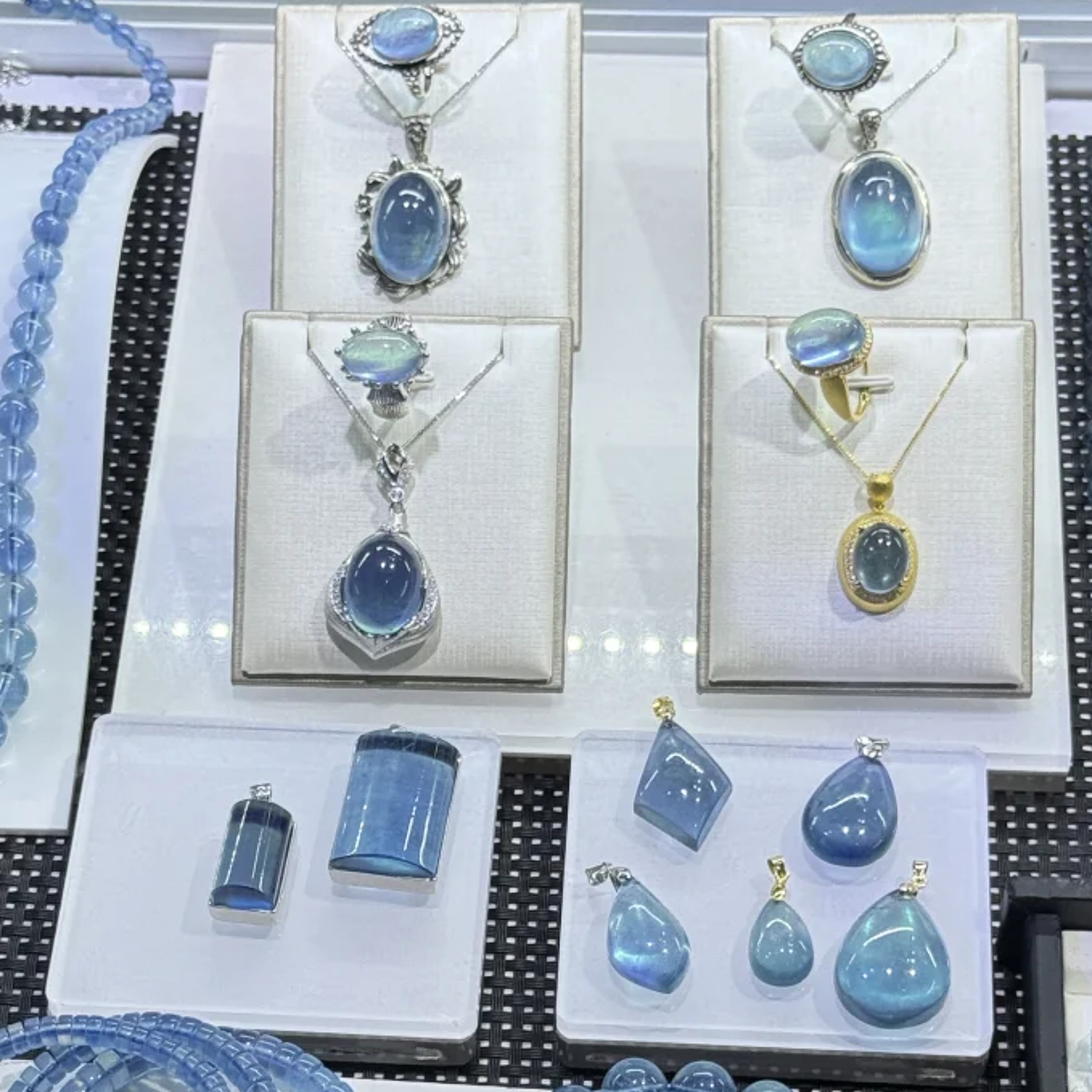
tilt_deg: -54.1
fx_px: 3212
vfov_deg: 19.3
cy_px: 695
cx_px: 585
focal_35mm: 90
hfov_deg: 19.3
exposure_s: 1/620
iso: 80
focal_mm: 6.76
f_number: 1.78
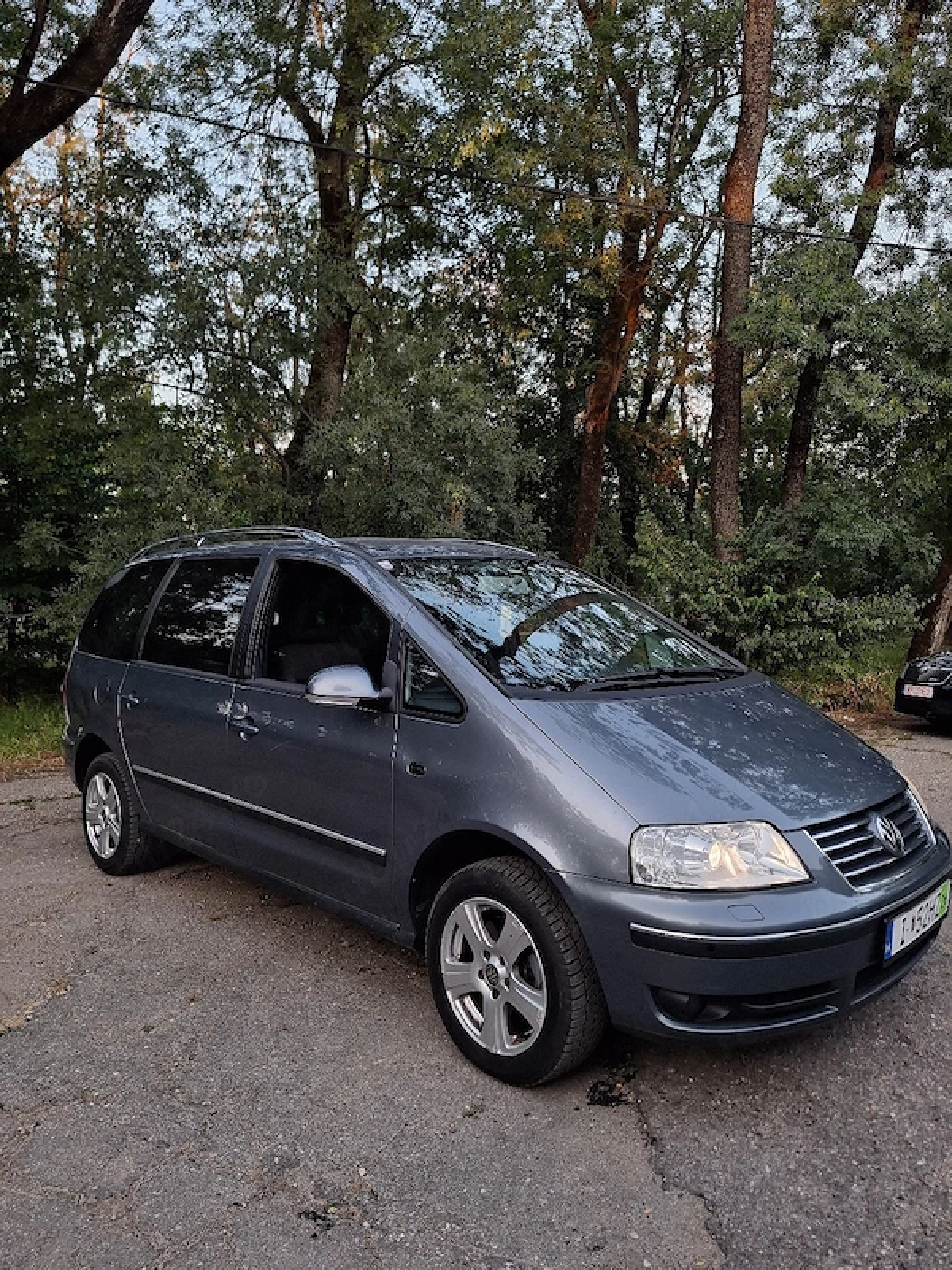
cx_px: 476
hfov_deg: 58.9
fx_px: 843
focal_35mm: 23
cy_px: 635
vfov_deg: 73.9
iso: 40
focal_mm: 5.54
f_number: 1.8
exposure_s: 1/108
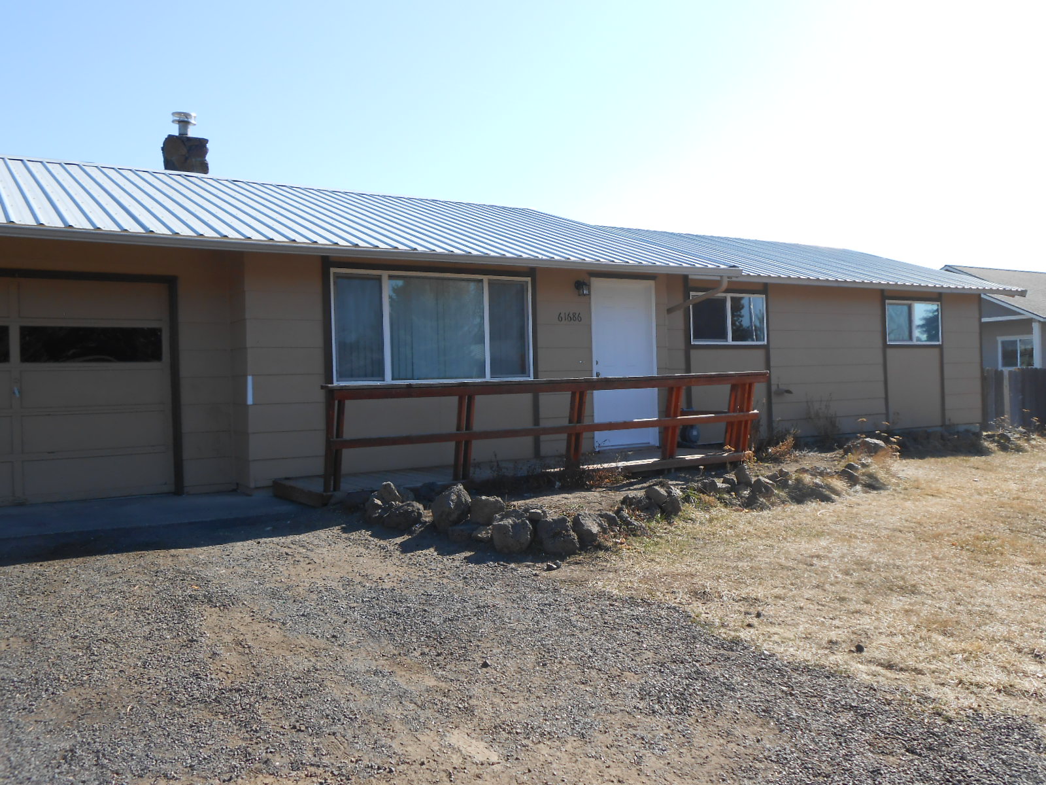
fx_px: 907
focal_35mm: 30
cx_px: 523
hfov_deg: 60.0
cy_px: 392
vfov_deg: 46.8
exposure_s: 1/500
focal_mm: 5.3
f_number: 3.8
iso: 80
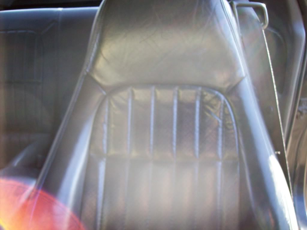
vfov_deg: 39.6
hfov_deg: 51.4
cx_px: 154
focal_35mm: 36
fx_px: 319
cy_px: 115
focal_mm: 6
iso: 200
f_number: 2.7
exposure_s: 1/88.7
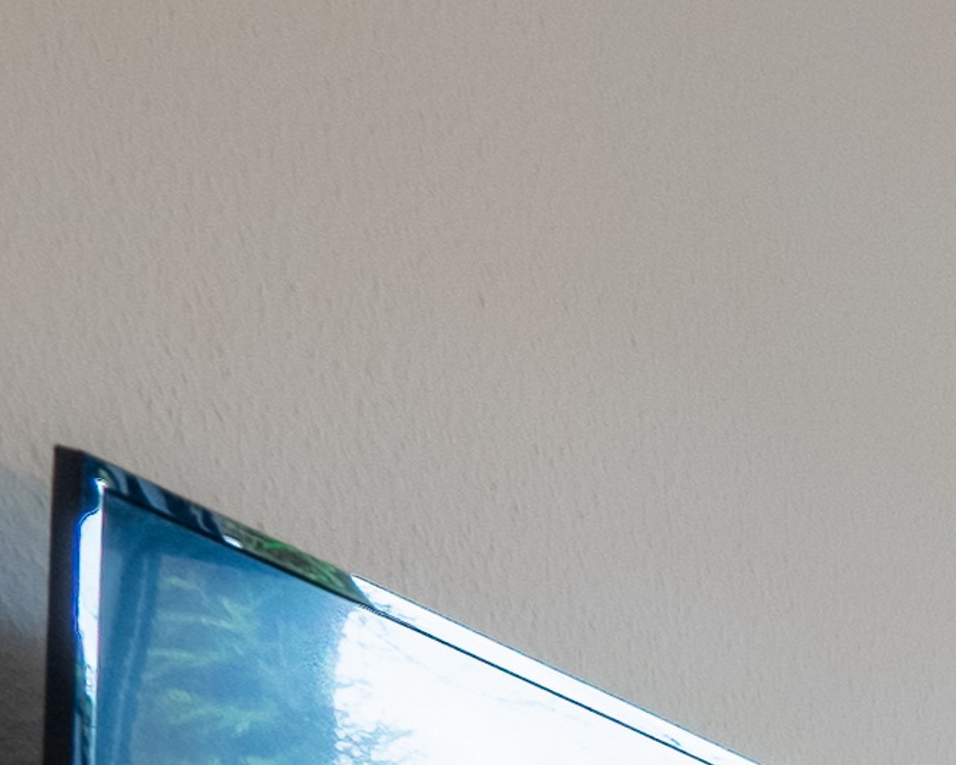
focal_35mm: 117
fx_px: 3309
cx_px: 3836
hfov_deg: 8.2
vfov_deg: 10.9
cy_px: 1897
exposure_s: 1/30
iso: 400
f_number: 11
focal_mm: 14
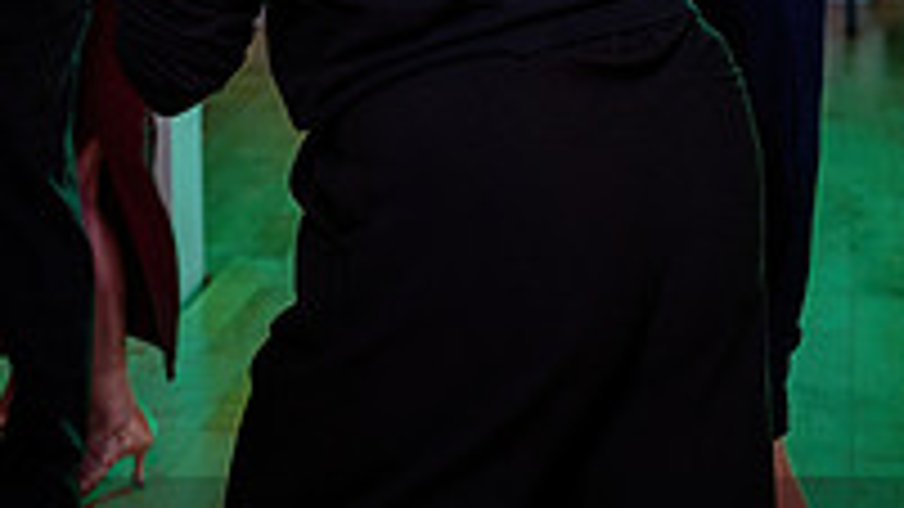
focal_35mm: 110
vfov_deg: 10.8
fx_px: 2636
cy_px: -78
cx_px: -146
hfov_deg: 18.5
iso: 500
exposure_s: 1/200
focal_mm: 32
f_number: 2.8
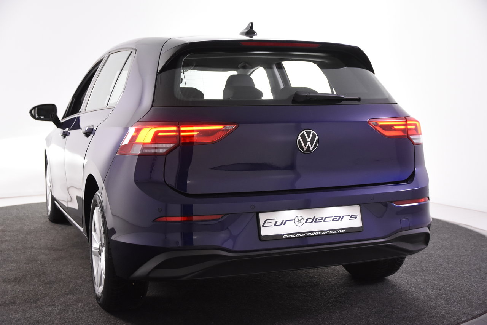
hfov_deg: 42.3
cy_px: 162
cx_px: 244
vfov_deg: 28.9
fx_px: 629
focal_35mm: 46
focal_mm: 31
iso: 1600
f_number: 4.5
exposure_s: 1/80
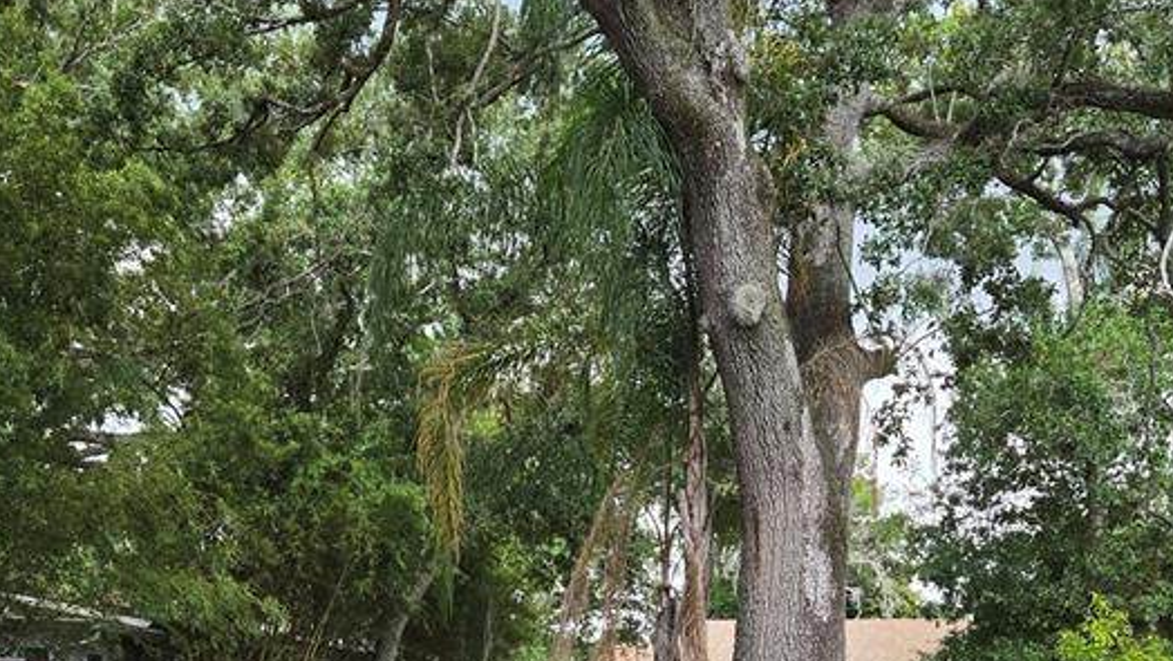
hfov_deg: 42.0
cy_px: 782
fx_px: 1524
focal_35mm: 49
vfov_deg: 22.6
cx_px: 513
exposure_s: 1/508
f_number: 1.8
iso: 100
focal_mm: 5.4
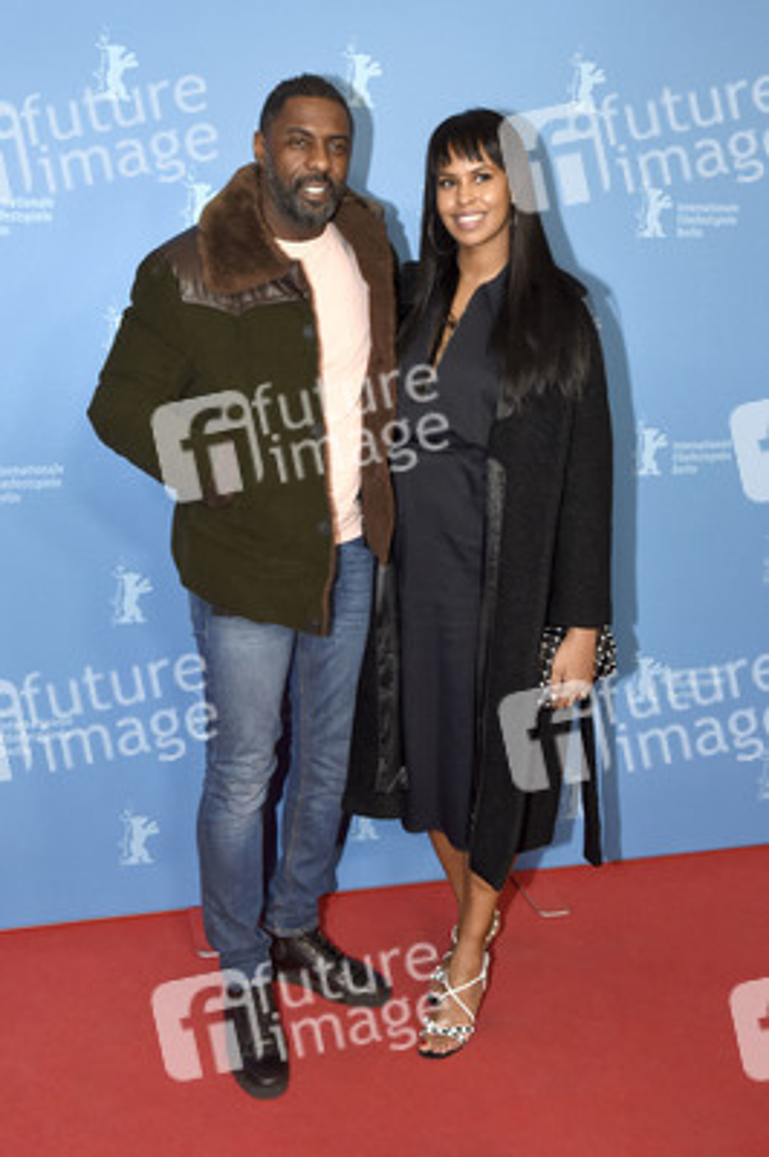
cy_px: 578
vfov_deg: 57.3
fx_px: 1059
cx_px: 384
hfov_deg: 39.9
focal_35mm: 33
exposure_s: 1/125
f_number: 5
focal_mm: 22
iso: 1000
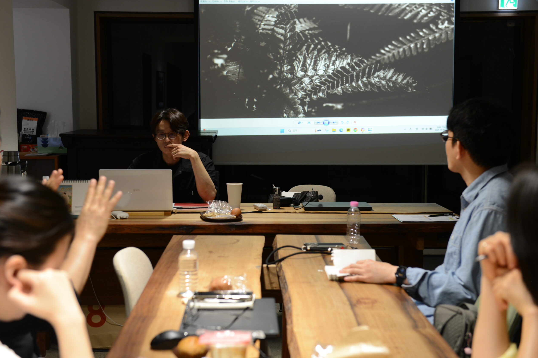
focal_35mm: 57
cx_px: 265
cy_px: 178
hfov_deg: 35.1
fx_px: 852
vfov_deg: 23.8
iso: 800
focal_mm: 56
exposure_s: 1/60
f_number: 4
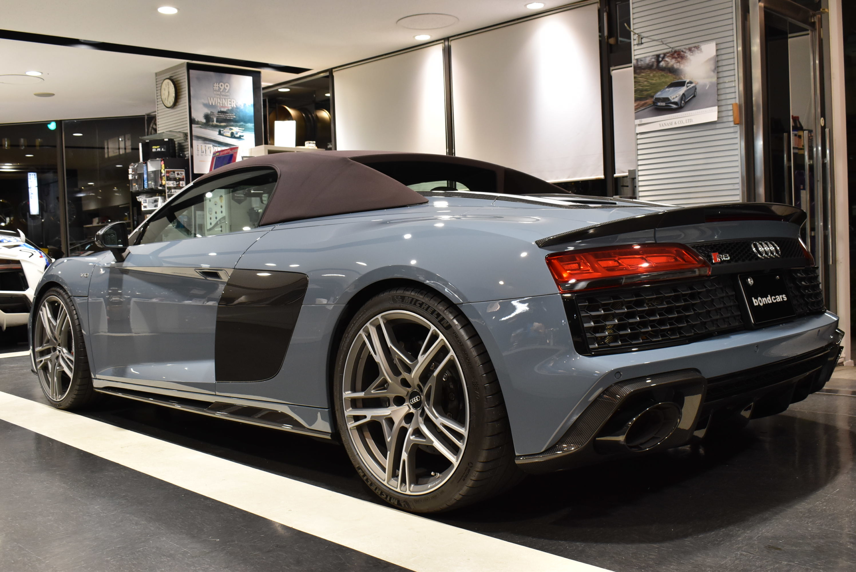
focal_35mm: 36
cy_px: 286
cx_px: 428
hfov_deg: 53.1
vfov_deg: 36.9
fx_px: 857
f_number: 8
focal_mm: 24
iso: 900
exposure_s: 1/40
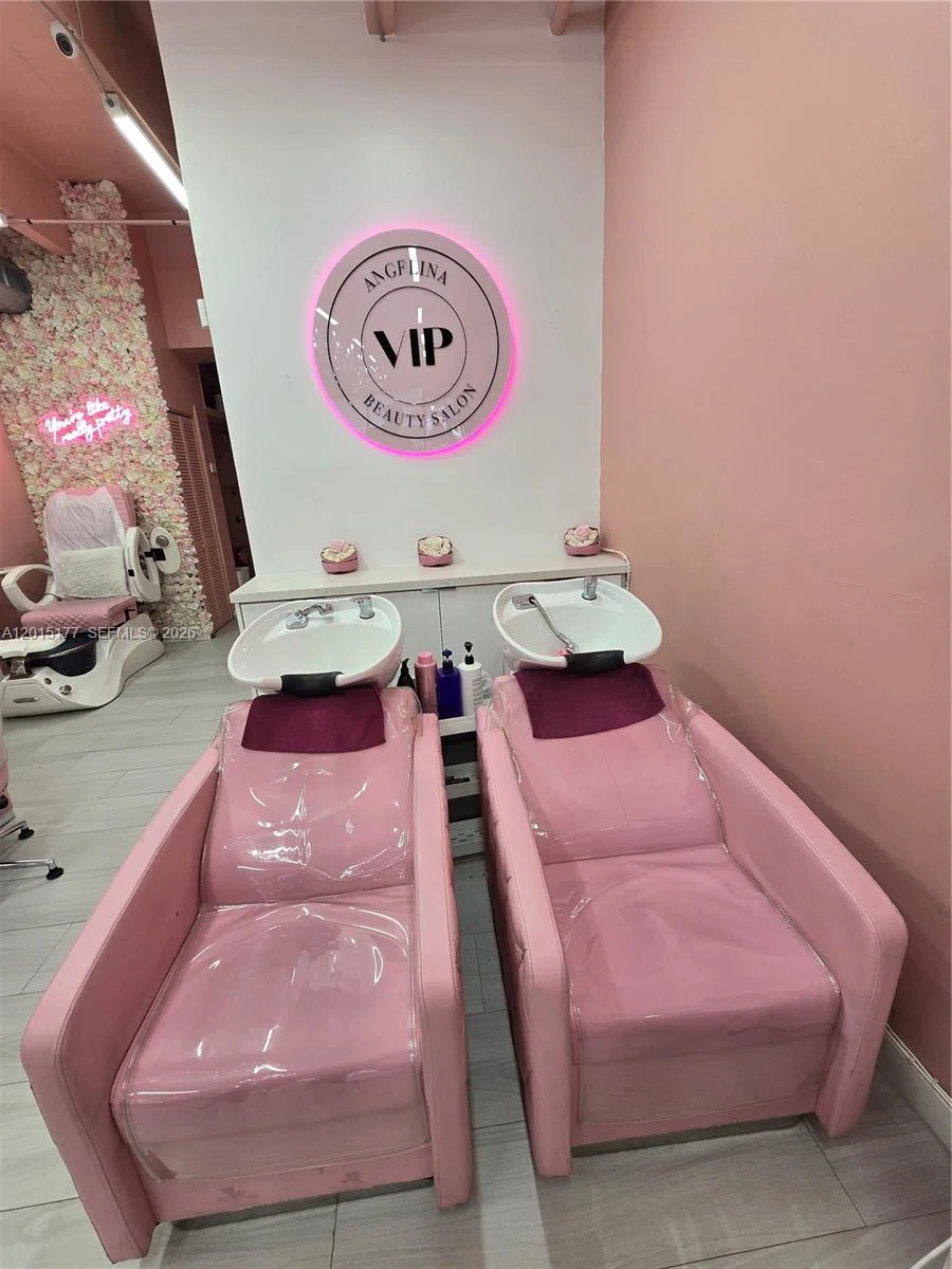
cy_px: 634
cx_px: 476
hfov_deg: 89.9
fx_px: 477
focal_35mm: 13
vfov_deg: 106.2
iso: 80
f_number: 2.2
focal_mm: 2.2
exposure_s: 1/120
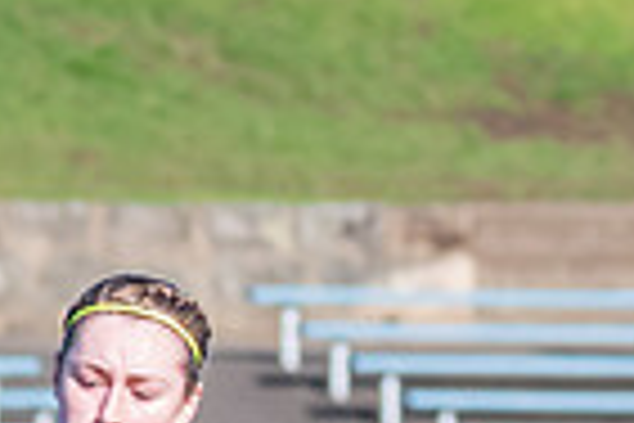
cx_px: 132
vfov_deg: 0.9
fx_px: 26538
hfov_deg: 1.4
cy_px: 831
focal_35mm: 1507
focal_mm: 190
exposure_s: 1/1600
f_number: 8
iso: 800
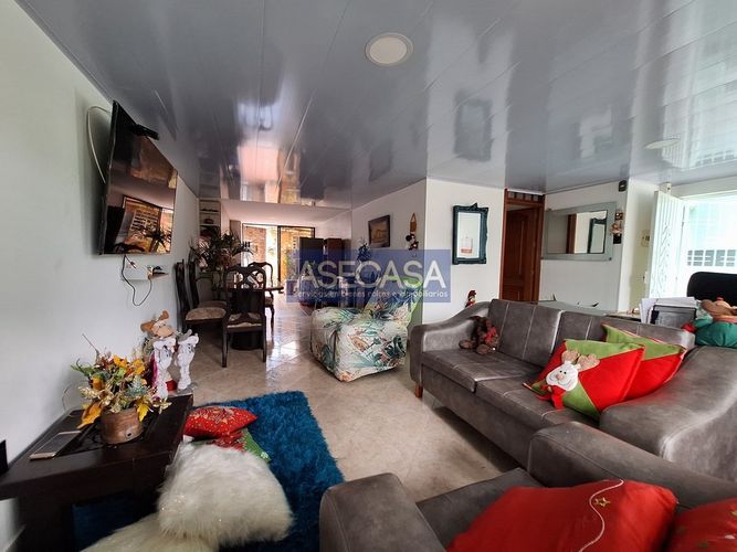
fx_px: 277
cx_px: 368
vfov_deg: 89.9
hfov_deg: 106.2
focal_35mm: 13
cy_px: 276
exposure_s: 1/40
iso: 125
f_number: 2.2
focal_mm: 1.74
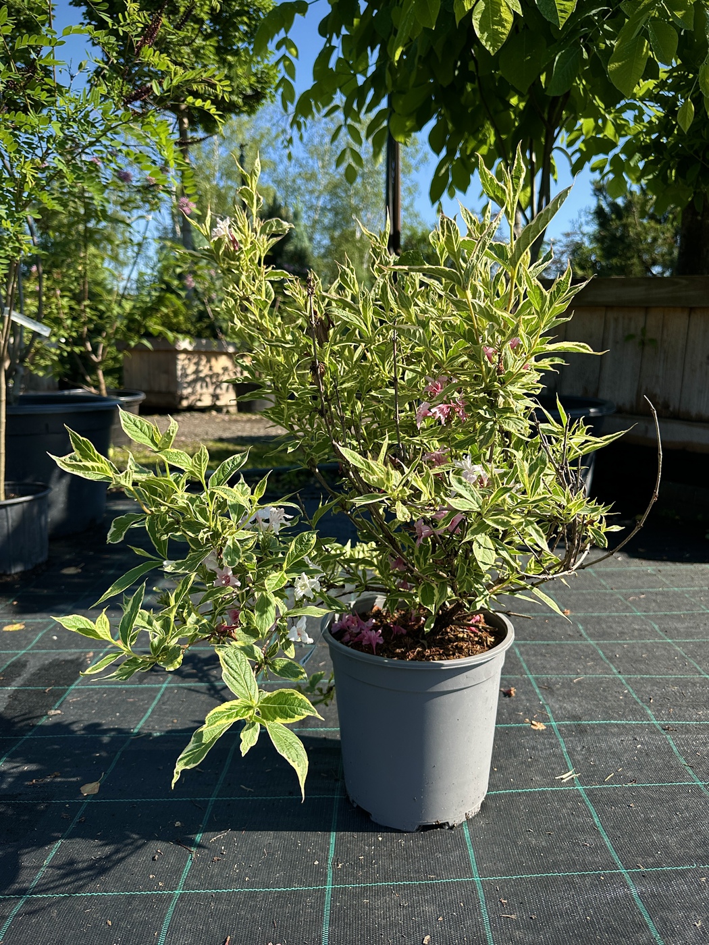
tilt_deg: -9.9
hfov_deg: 56.8
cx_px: 354
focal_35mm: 24
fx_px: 655
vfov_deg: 71.6
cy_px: 472
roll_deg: -0.4
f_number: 1.78
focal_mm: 6.86
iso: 80
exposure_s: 1/1692
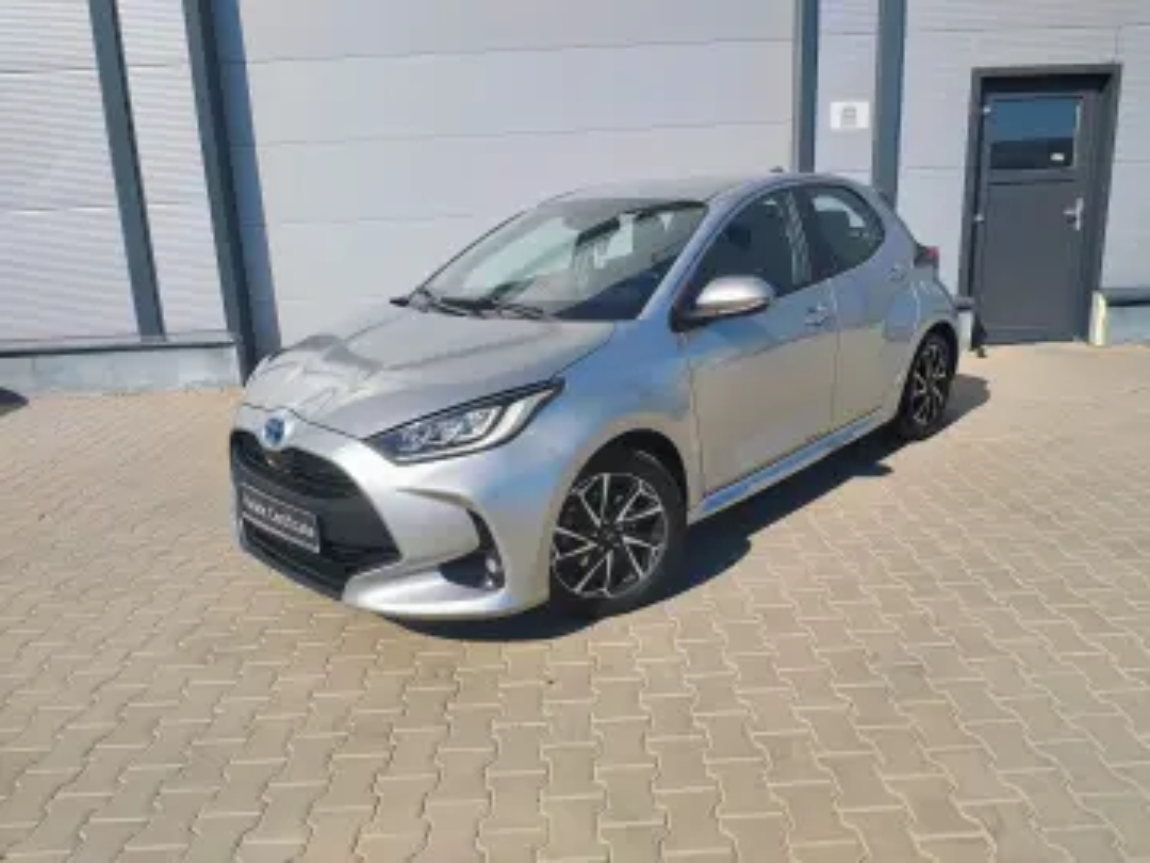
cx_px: 575
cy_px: 432
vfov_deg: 54.9
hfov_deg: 69.4
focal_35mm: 25
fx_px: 831
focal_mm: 5.89
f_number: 1.4
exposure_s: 1/1938
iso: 100
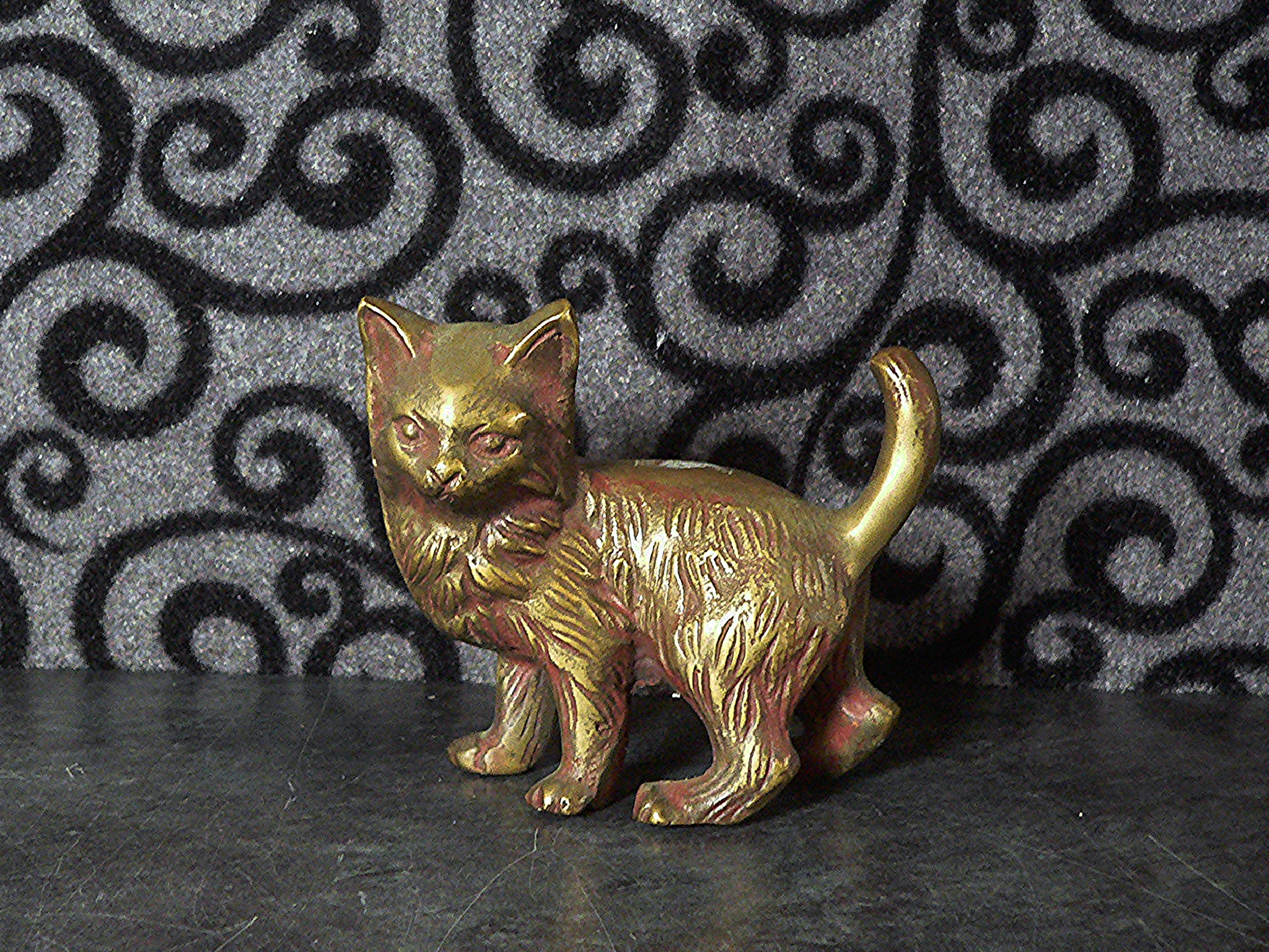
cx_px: 634
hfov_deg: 51.4
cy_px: 476
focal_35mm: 36
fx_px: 1320
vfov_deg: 39.7
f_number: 2.8
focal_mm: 6
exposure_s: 1/6
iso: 400
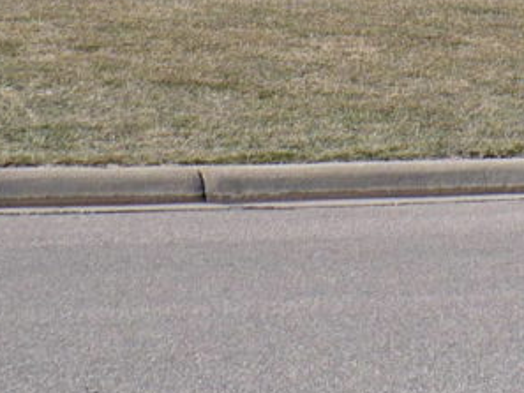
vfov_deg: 8.6
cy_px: -146
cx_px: 737
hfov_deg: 11.3
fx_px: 2559
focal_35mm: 169
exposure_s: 1/160
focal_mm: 6.1
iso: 100
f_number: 8
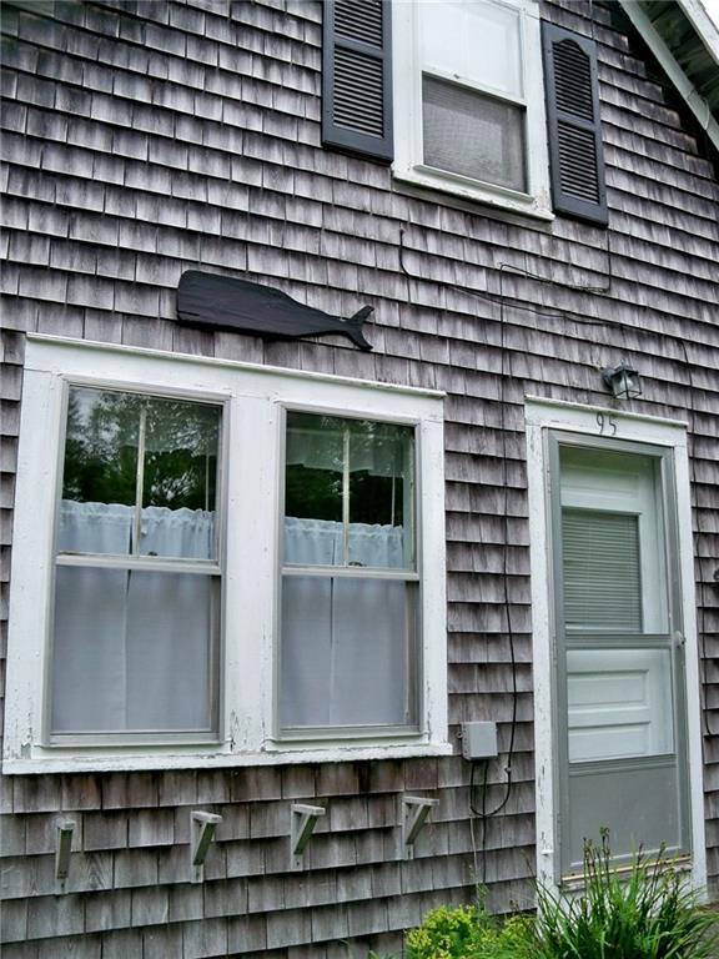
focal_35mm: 35
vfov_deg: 52.6
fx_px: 969
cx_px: 360
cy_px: 480
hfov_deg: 40.7
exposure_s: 1/100
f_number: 3.5
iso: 80
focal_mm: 6.2
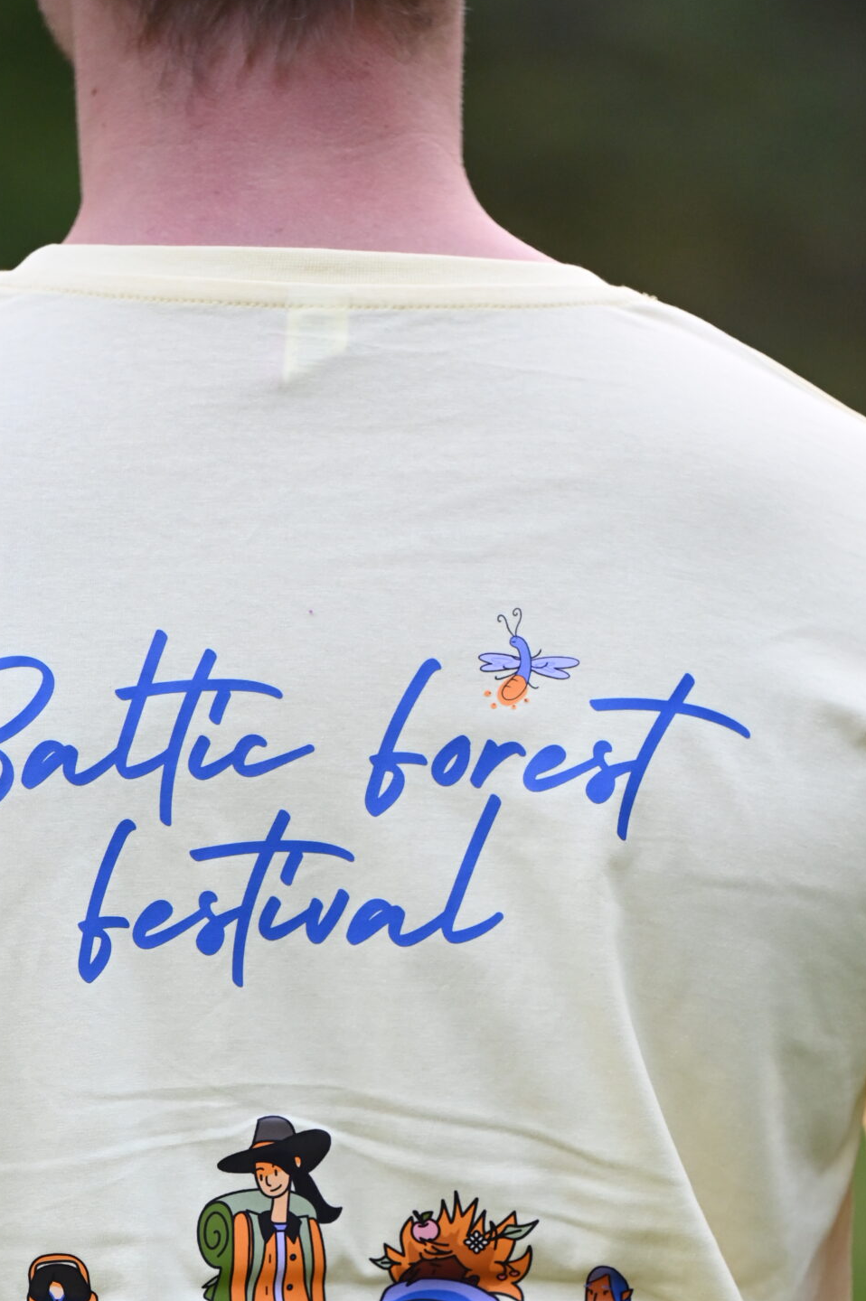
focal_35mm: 329
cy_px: 1092
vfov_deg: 6.3
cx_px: 266
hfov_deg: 4.2
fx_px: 11888
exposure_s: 1/800
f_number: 2.8
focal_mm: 185
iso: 2000
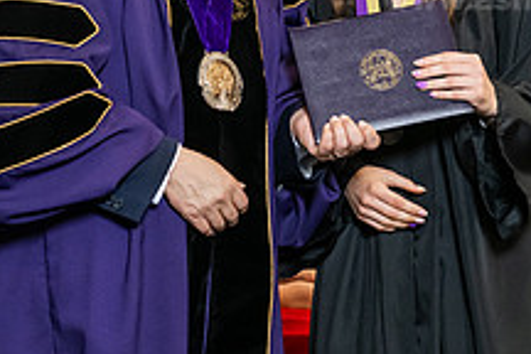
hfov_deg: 10.9
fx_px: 2773
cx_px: 270
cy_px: 50
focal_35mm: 188
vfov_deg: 7.3
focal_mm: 70
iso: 2500
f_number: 5
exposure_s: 1/200
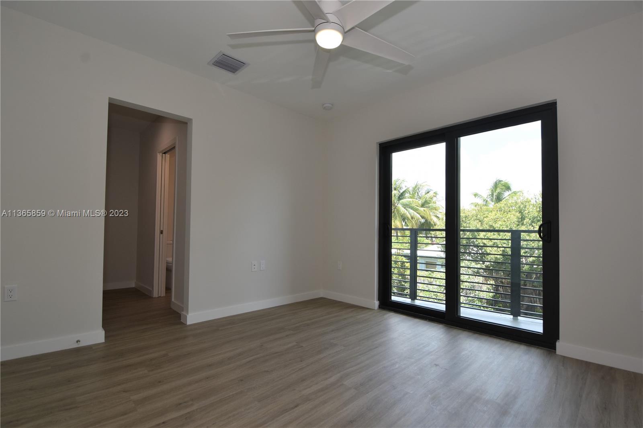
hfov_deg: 100.4
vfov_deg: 77.3
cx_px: 322
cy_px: 214
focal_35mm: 15
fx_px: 268
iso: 200
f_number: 5.6
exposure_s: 1/125
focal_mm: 10
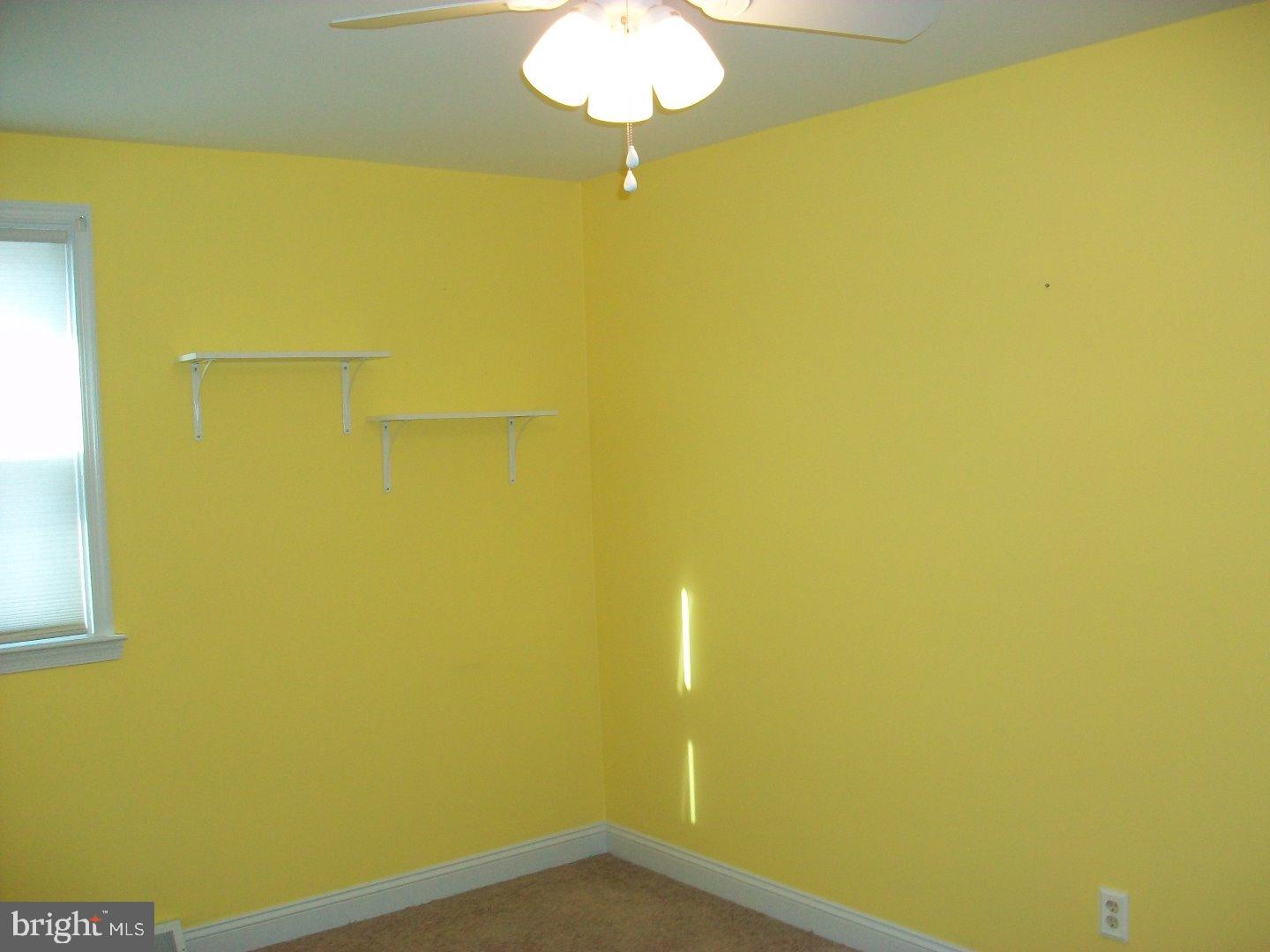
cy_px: 476
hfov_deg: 54.0
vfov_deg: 41.8
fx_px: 1247
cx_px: 635
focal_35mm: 34
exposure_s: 1/60
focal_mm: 5.7
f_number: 2.8
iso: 120
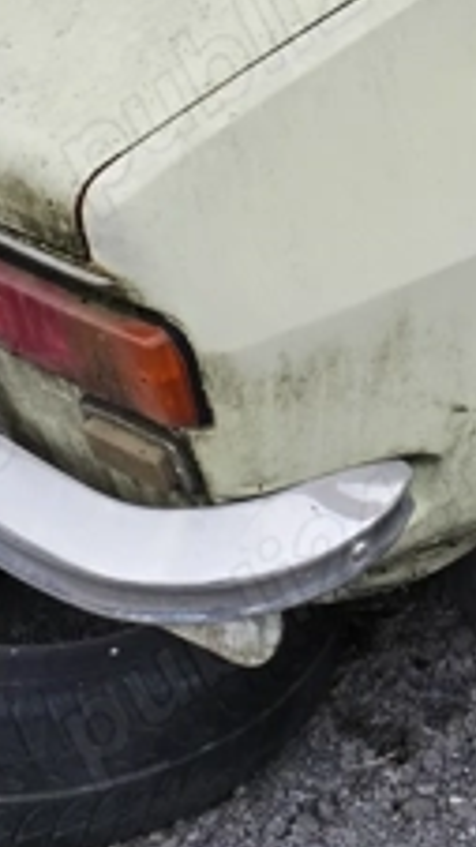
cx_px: 562
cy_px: 52
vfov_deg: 24.4
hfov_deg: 14.0
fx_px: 1886
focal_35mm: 84
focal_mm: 4.75
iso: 100
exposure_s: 1/315
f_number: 1.8
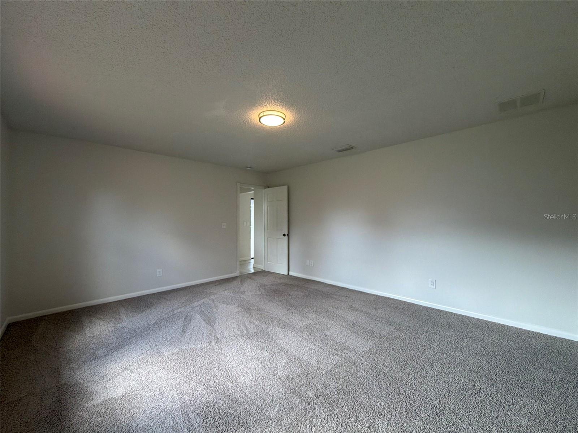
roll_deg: +0.5
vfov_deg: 85.7
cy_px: 216
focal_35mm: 14
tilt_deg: +0.6
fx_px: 234
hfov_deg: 102.1
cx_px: 289
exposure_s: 1/120
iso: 80
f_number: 2.2
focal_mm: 2.22
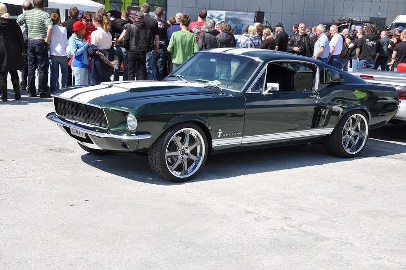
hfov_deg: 35.1
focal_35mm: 57
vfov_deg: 23.7
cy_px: 135
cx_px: 203
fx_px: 642
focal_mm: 38
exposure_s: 1/320
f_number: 9
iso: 200
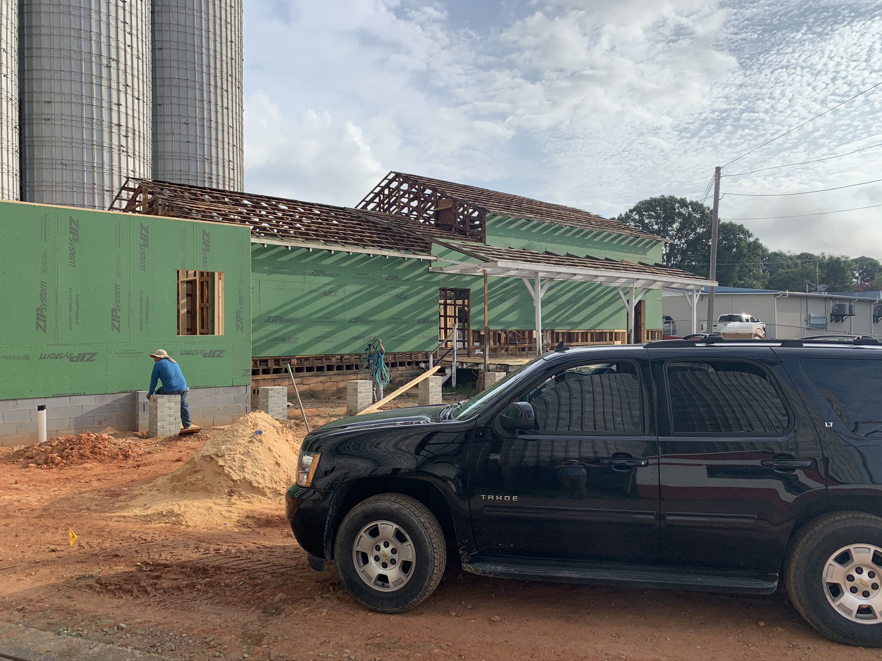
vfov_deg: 53.1
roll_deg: +0.0
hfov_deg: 67.3
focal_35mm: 26
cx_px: 441
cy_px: 330
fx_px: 662
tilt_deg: +2.8
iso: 25
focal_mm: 4.25
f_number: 1.8
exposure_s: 1/2160
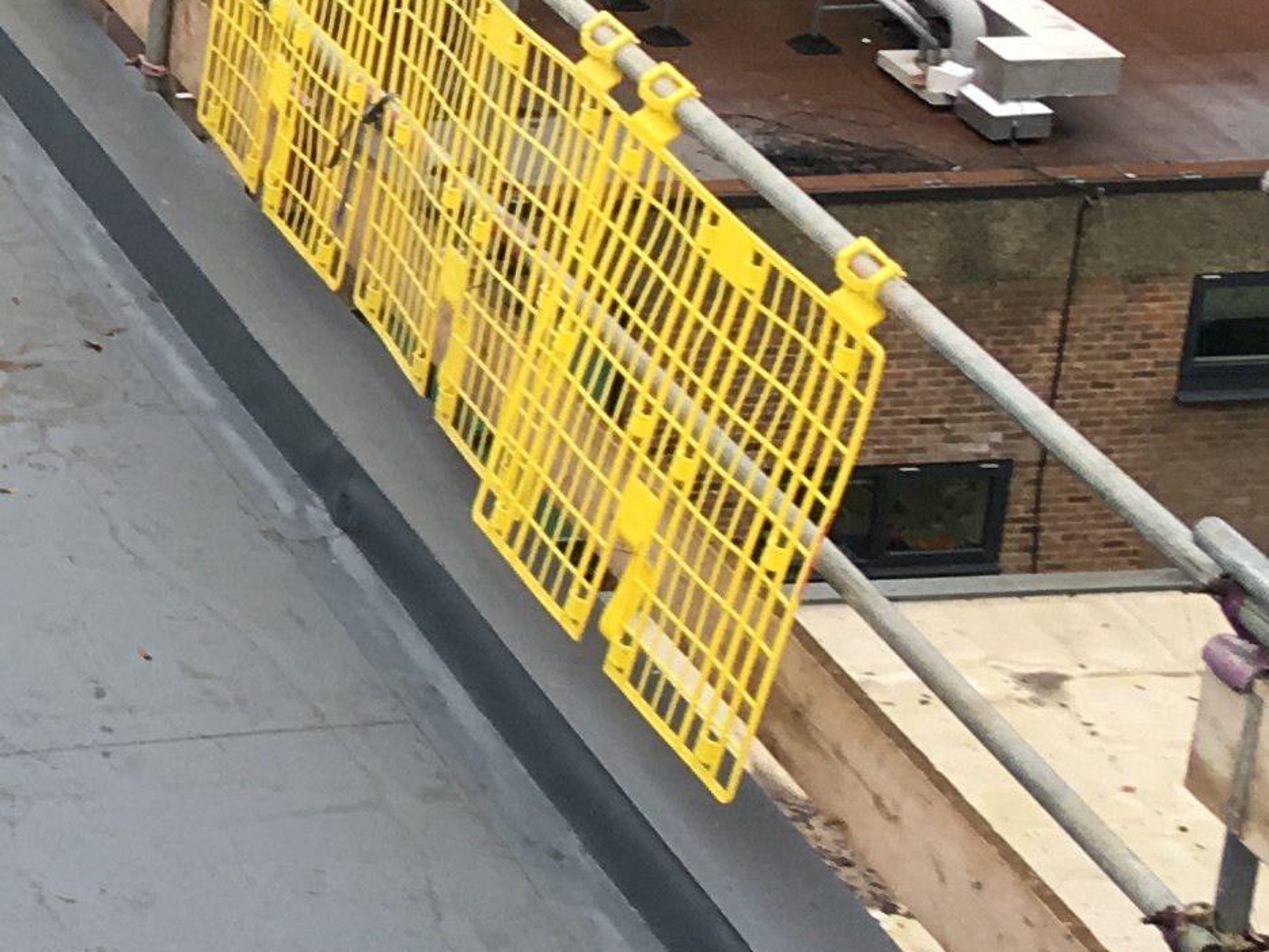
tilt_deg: -20.9
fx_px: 4584
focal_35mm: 125
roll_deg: -1.6
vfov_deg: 11.8
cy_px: 111
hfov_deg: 14.6
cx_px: -695
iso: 25
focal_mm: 4.15
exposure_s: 1/105
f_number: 2.2
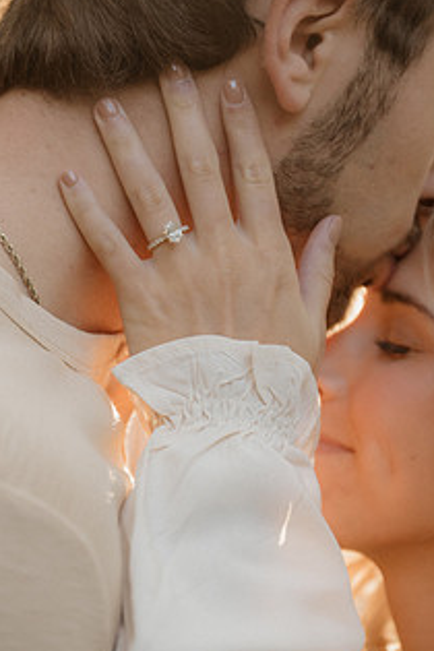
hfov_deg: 9.1
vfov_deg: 13.7
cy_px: 353
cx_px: 172
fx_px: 2712
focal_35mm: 150
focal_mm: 70
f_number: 2.8
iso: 500
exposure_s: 1/125
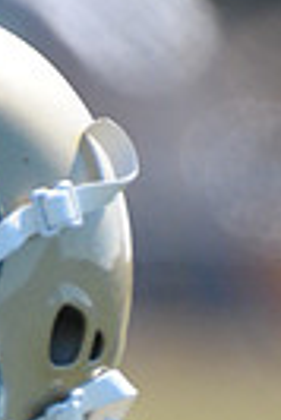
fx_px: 30501
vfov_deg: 0.8
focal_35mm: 2612
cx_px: -96
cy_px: 774
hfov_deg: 0.5
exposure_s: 1/2000
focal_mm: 400
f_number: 4
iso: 640
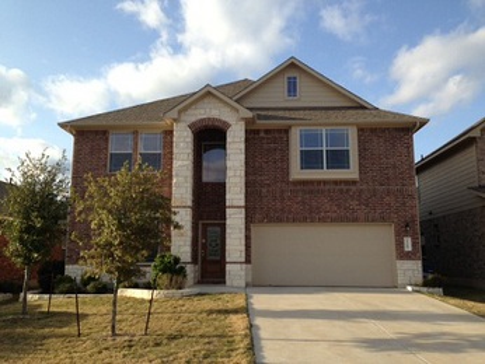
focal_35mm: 33
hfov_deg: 55.3
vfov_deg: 43.0
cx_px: 242
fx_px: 463
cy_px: 182
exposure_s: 1/723
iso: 50
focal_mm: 4.13
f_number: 2.4
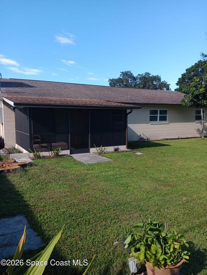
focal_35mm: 26
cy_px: 138
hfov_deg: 53.1
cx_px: 104
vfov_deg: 67.3
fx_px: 207
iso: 20
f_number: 1.8
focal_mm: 3.98
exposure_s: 1/333
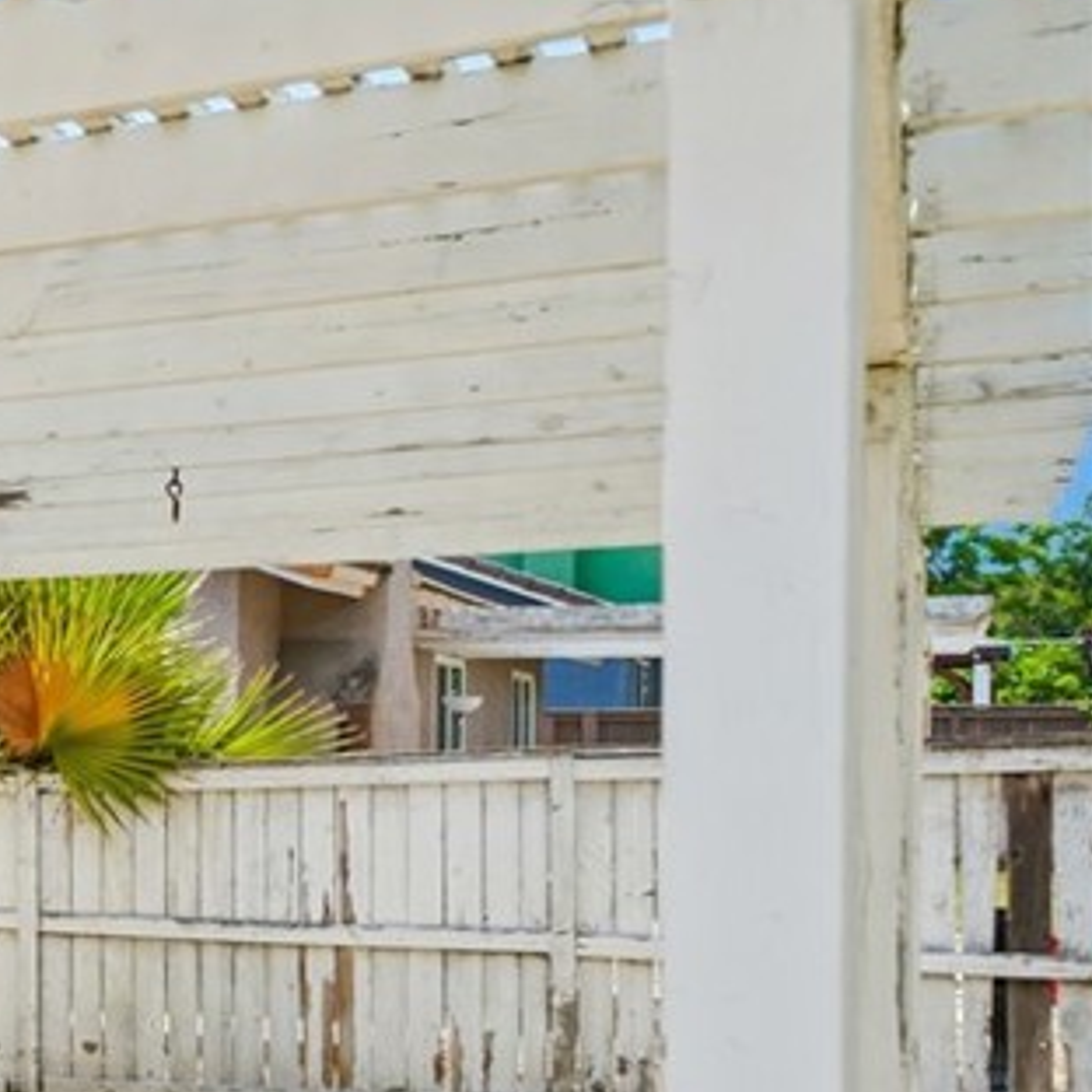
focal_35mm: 67
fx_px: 2391
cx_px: -696
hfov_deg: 20.6
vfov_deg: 25.0
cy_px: 970
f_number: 10
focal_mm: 24
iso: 100
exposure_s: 1/60
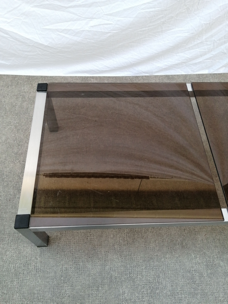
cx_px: 114
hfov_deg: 53.1
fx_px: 228
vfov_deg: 67.3
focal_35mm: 26
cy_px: 152
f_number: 1.8
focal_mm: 3.46
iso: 100
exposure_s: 1/50
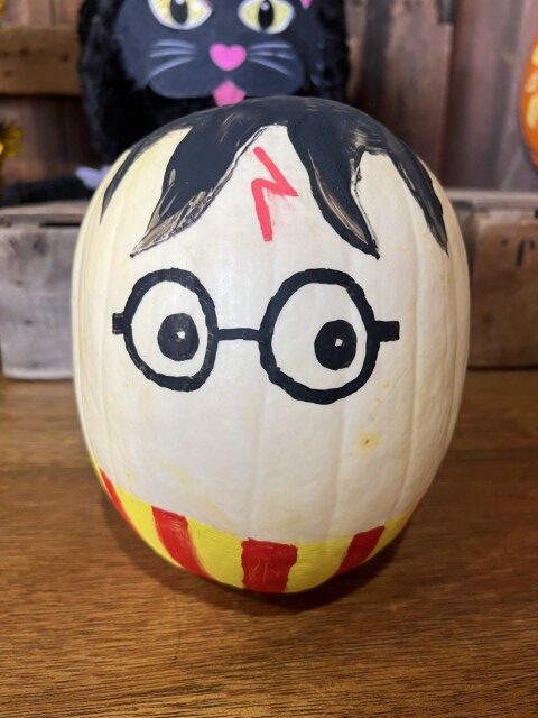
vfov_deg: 67.3
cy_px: 359
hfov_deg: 53.1
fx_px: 539
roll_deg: -0.9
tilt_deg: -15.8
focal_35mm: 26
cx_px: 269
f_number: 1.5
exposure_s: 1/60
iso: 100
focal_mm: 5.7
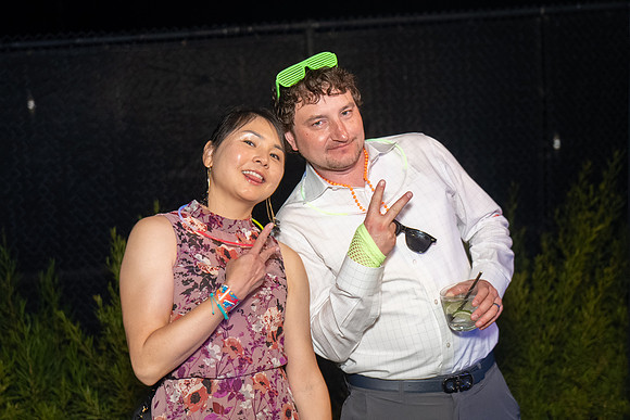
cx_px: 315
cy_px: 210
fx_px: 893
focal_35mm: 51
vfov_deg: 26.5
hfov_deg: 38.9
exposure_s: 1/80
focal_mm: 51
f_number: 4
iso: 3200
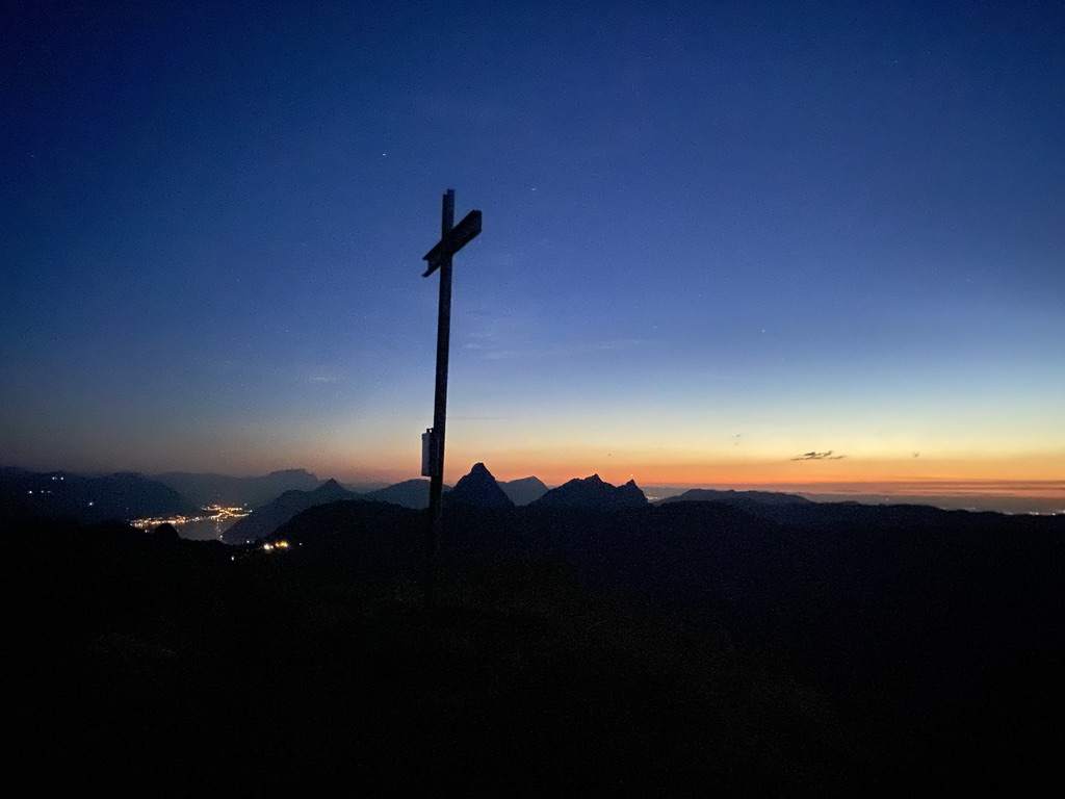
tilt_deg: +5.6
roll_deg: -1.1
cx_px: 532
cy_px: 400
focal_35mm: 26
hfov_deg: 67.3
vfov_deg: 53.1
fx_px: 800
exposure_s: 1/2
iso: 3200
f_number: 1.8
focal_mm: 4.25
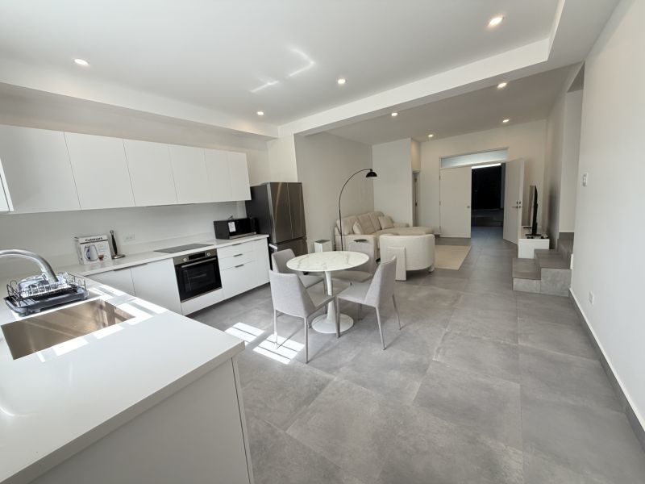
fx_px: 261
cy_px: 242
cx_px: 322
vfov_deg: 85.7
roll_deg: +5.7
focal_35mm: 14
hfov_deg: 102.1
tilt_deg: -8.4
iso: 250
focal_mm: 2.22
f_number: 2.2
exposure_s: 1/121
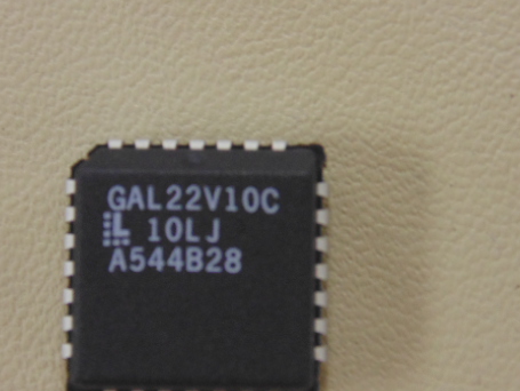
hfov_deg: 7.4
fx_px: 4014
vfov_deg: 5.6
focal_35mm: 267
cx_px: 238
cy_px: 231
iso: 400
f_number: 5.4
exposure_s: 1/30
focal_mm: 34.2
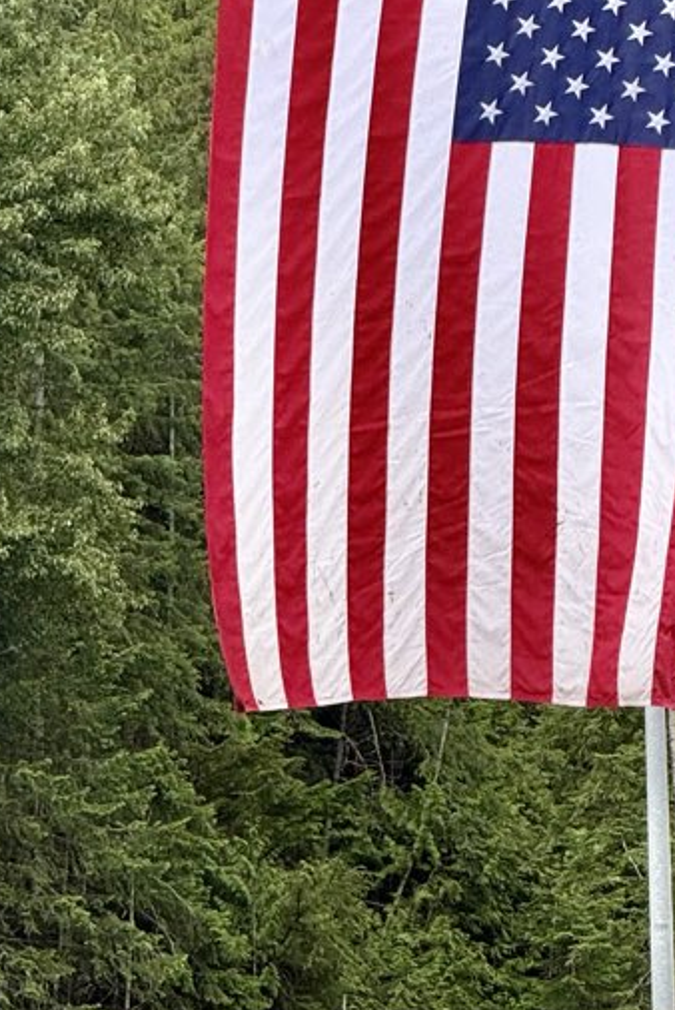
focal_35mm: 345
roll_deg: +1.2
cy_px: 383
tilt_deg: +5.5
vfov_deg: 6.0
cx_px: 603
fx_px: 9689
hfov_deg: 4.0
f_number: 2.8
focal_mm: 15.66
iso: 64
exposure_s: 1/333
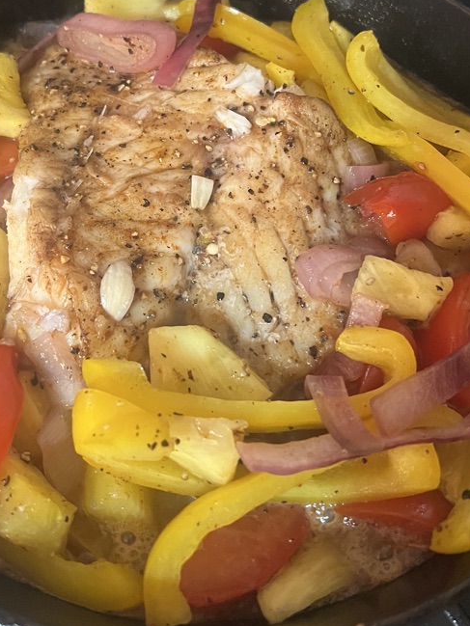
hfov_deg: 35.0
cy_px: 222
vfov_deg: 45.2
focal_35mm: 41
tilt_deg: -53.3
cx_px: 190
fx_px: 742
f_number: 1.5
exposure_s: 1/40
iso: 500
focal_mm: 5.7
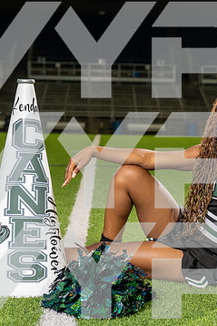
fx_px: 849
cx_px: 137
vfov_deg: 21.7
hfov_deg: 14.5
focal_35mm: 94
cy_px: 161
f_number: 4.5
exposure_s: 1/250
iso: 640
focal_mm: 58
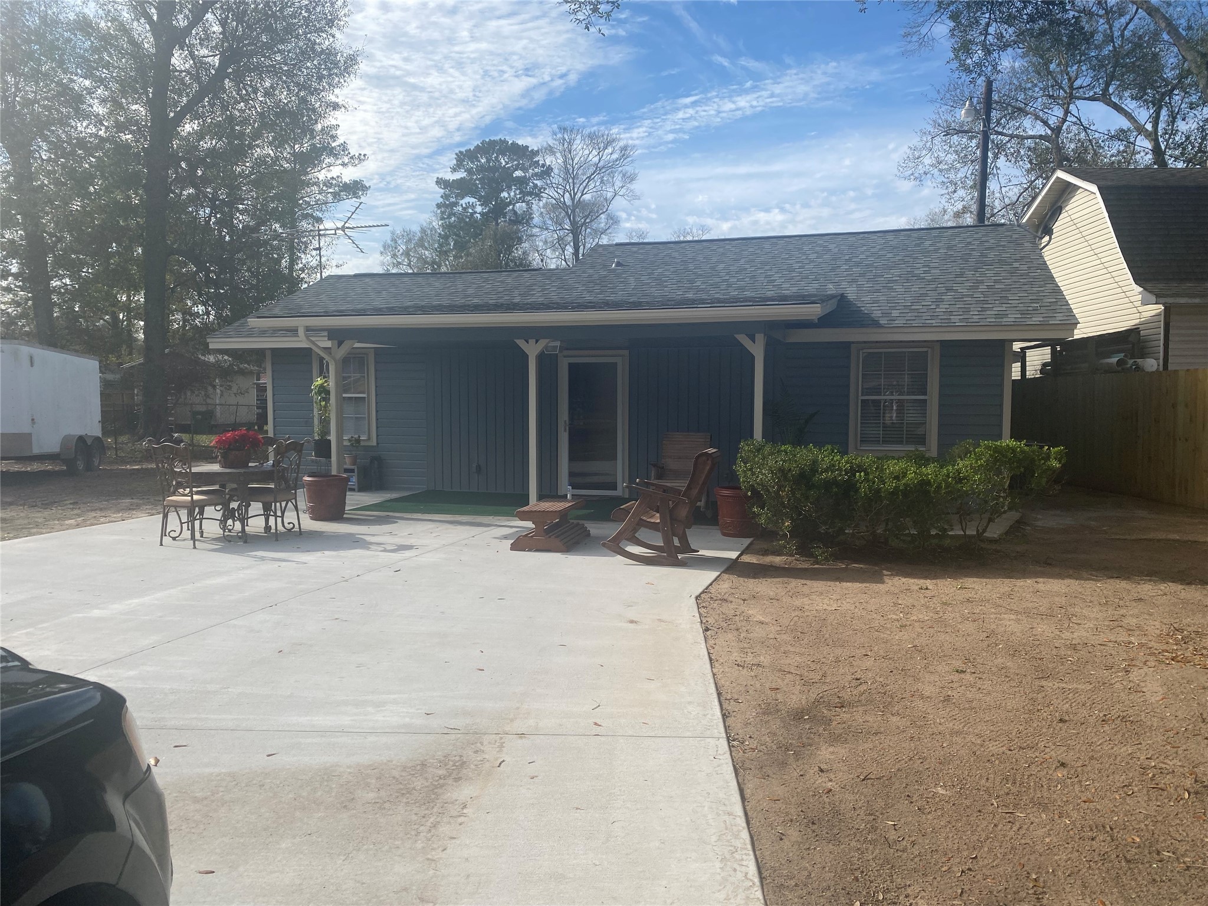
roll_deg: +1.0
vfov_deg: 53.1
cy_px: 453
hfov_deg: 67.3
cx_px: 604
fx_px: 907
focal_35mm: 26
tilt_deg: -5.1
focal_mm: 4.25
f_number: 1.8
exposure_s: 1/2513
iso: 32
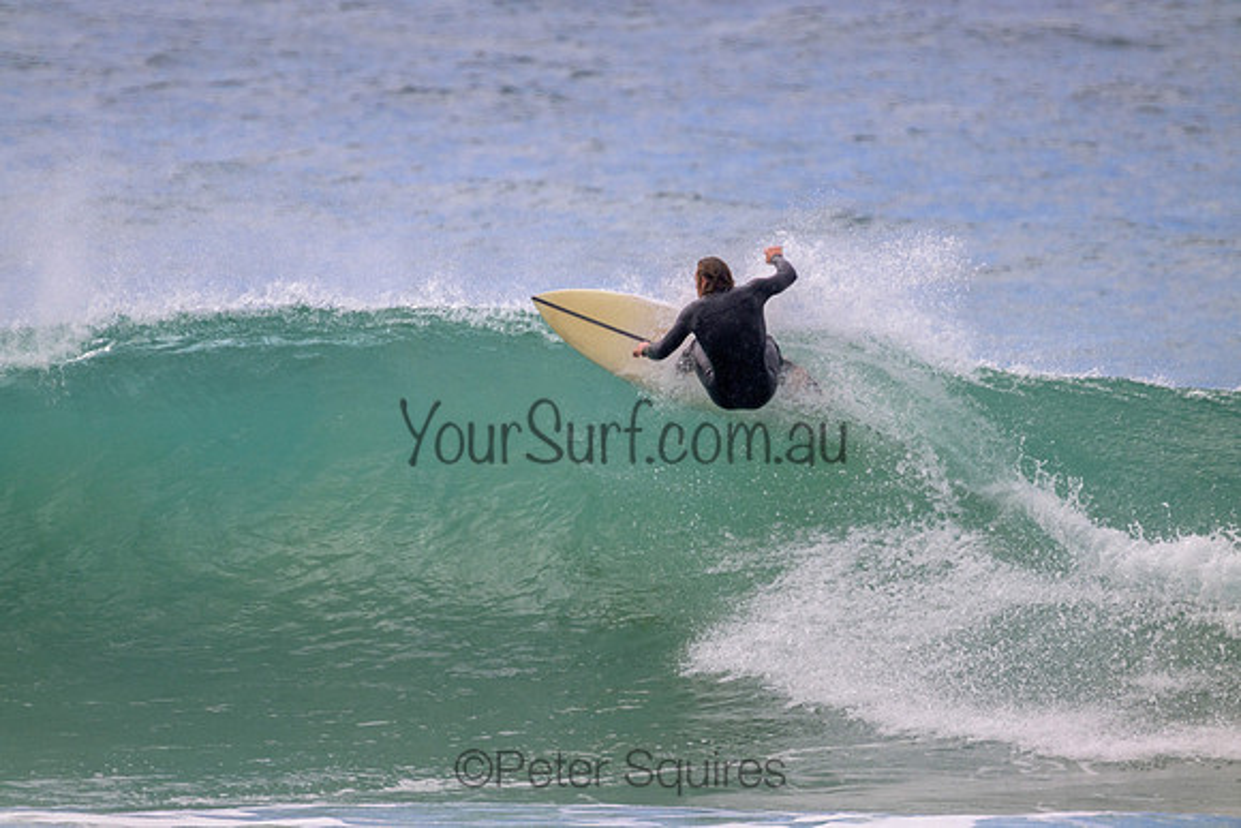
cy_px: 414
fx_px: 27583
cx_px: 620
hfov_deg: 2.6
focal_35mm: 800
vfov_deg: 1.7
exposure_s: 1/2000
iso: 1000
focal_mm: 800
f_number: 11
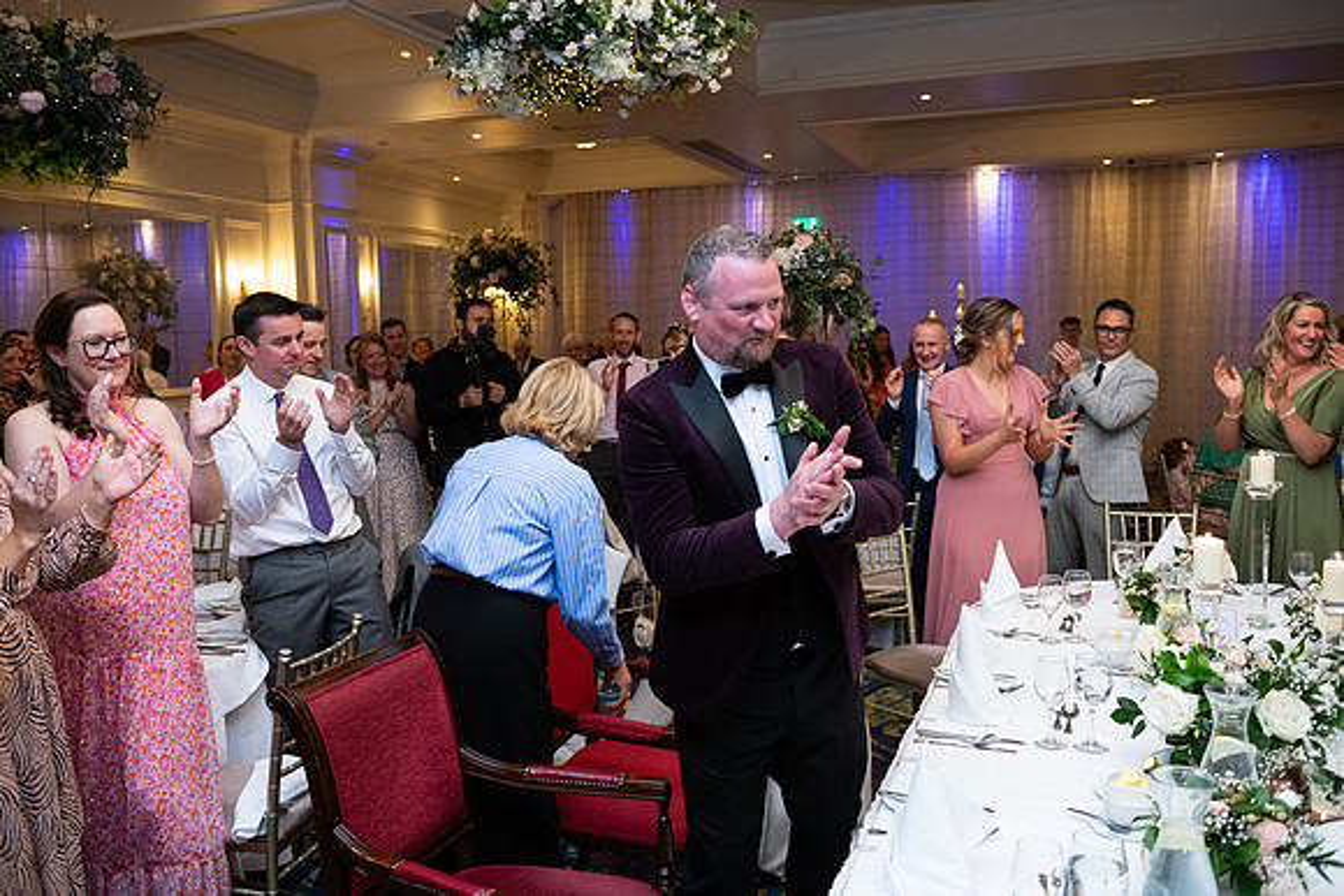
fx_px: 1158
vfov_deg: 42.3
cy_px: 448
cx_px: 672
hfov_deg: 60.3
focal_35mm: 31
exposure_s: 1/160
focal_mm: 31
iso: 800
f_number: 3.5
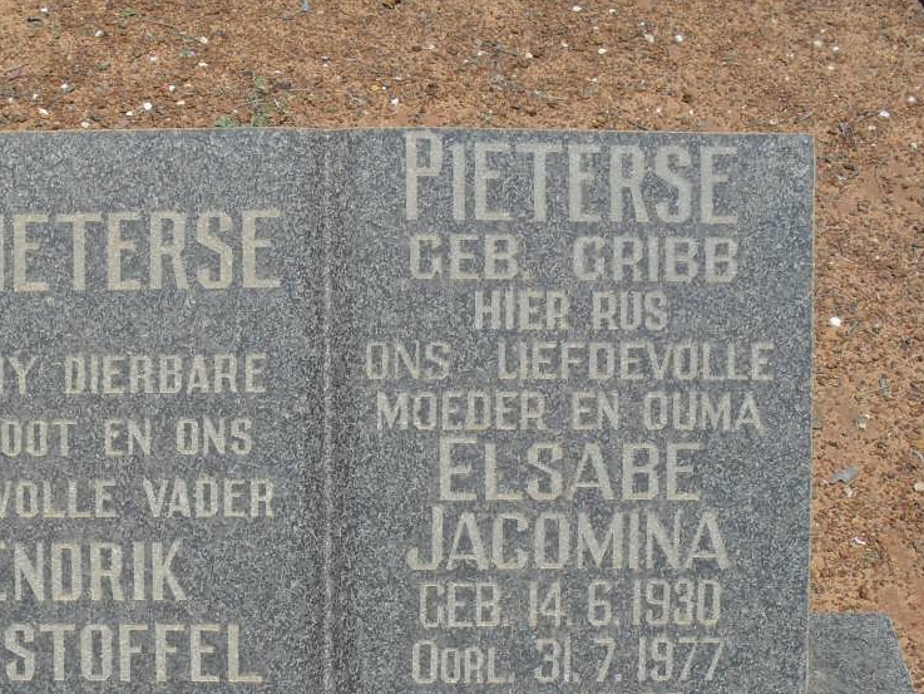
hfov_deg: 33.4
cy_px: 521
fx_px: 1522
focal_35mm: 57
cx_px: 286
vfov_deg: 25.4
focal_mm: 6.3
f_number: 8.4
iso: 100
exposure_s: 1/180
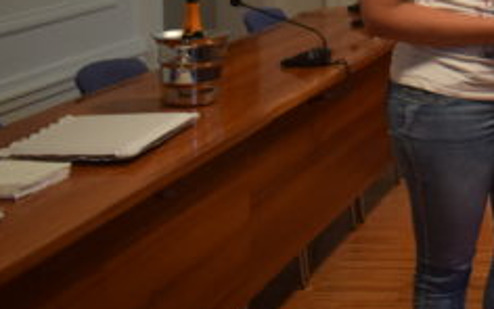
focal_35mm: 81
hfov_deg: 22.1
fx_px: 1092
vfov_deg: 15.4
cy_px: -94
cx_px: 691
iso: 1100
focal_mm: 18
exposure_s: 1/60
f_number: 3.5
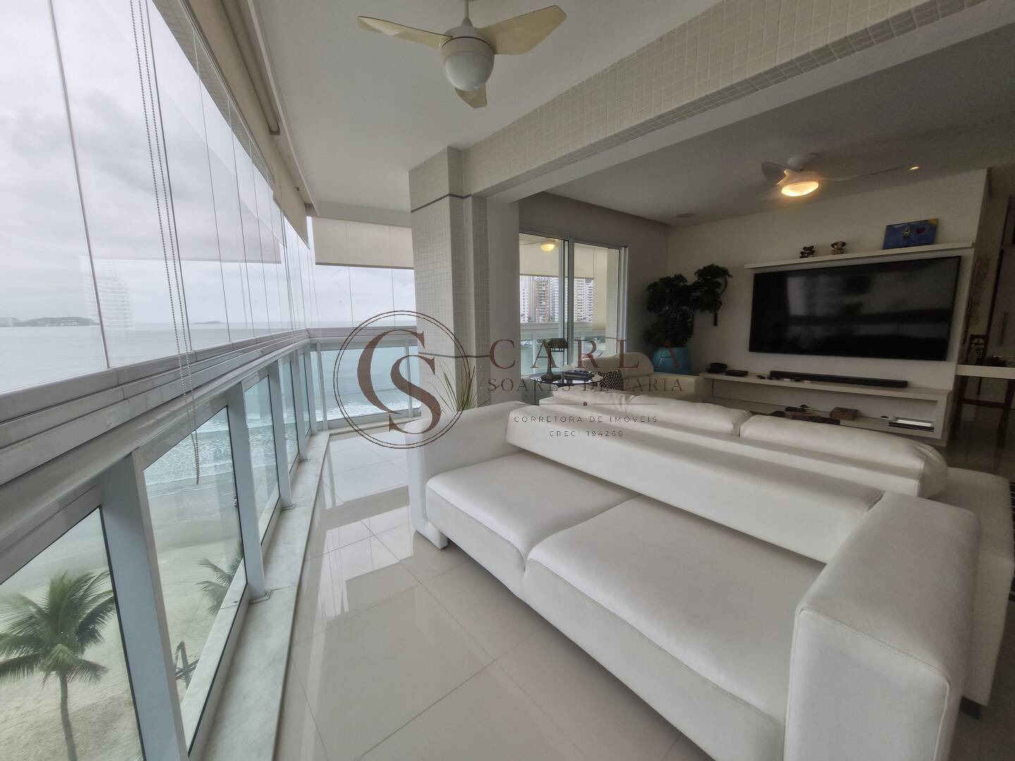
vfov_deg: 89.9
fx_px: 381
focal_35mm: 13
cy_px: 380
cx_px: 508
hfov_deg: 106.2
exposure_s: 1/540
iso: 50
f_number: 2.2
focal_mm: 1.74
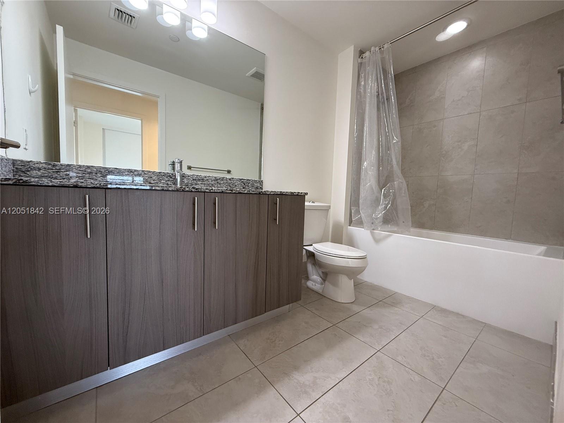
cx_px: 282
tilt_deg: -2.6
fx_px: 228
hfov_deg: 102.1
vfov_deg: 85.7
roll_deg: -2.0
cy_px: 212
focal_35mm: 14
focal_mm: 2.22
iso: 320
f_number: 2.2
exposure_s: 1/120
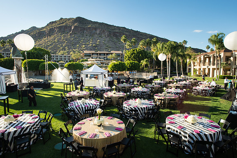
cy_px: 79
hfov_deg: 86.9
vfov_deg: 64.6
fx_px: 125
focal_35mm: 19
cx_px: 118
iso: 200
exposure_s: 1/250
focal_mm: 19
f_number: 8
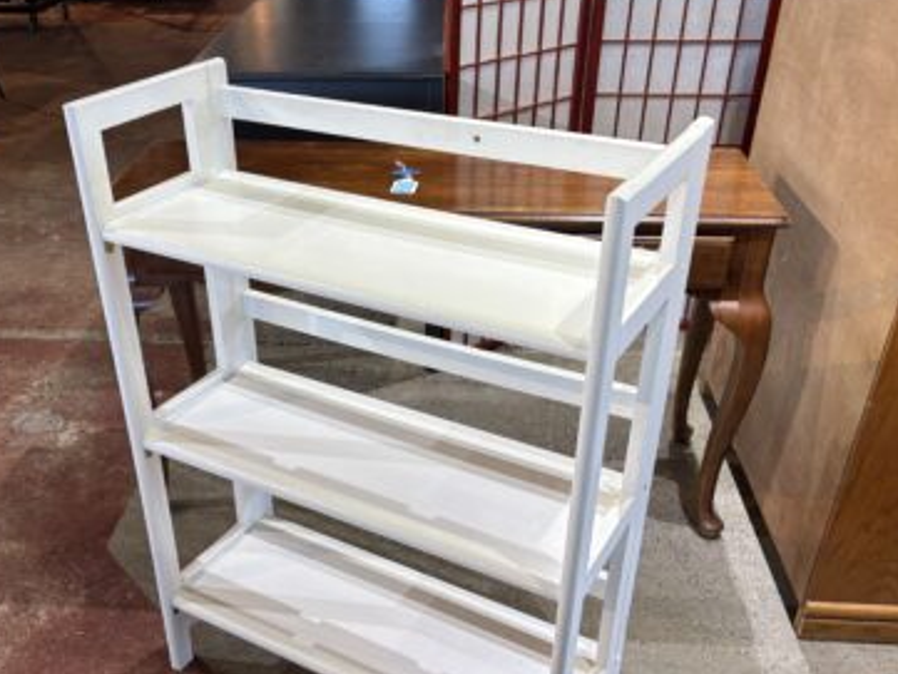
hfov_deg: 51.2
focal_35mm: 36
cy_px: 429
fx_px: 934
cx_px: 388
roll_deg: +2.4
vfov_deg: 39.4
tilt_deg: -32.9
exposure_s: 1/120
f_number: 1.6
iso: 100
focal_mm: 5.96
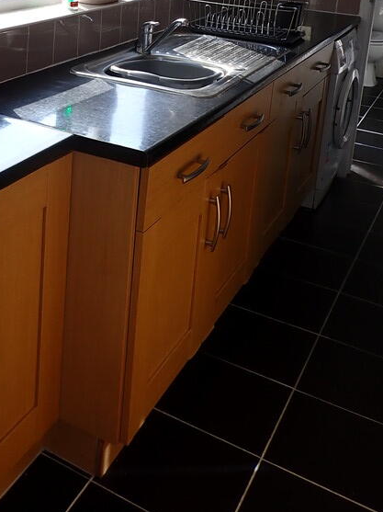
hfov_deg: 30.3
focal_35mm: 46
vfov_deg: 38.5
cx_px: 51
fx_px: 679
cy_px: 53
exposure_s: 1/320
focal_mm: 4.5
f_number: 2.8
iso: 100
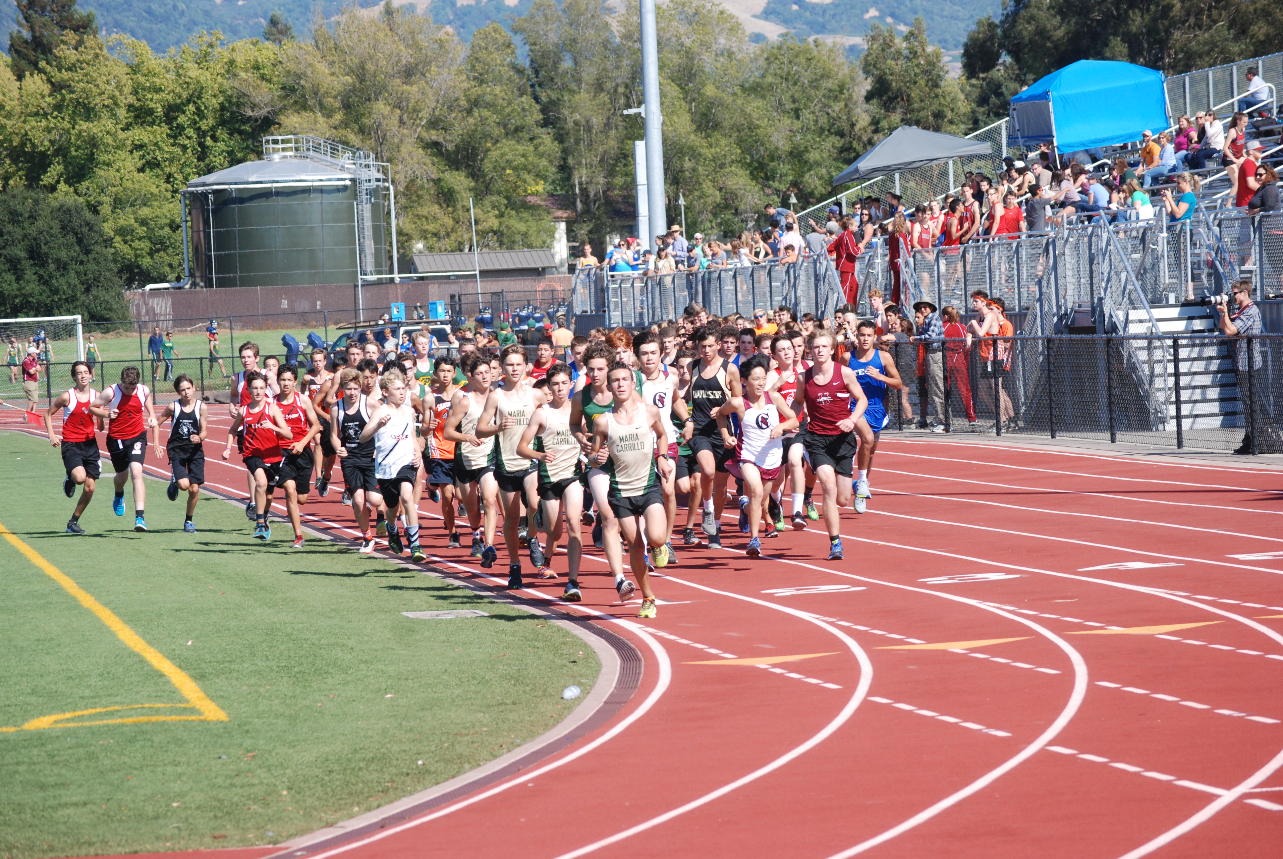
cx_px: 642
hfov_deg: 14.8
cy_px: 430
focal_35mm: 138
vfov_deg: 10.0
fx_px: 4924
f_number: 8
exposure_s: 1/1000
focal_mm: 92
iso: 400
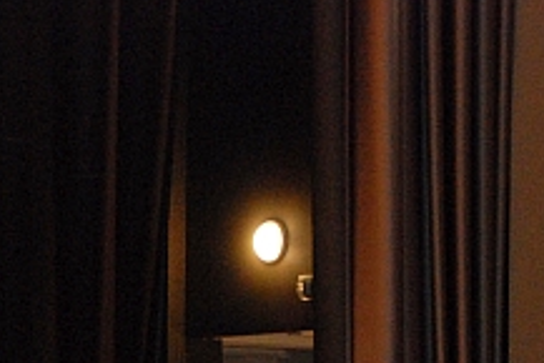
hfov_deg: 8.1
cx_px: -63
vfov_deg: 5.4
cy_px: 552
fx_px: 3810
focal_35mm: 252
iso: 1250
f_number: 5.6
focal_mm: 52
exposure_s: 1/60
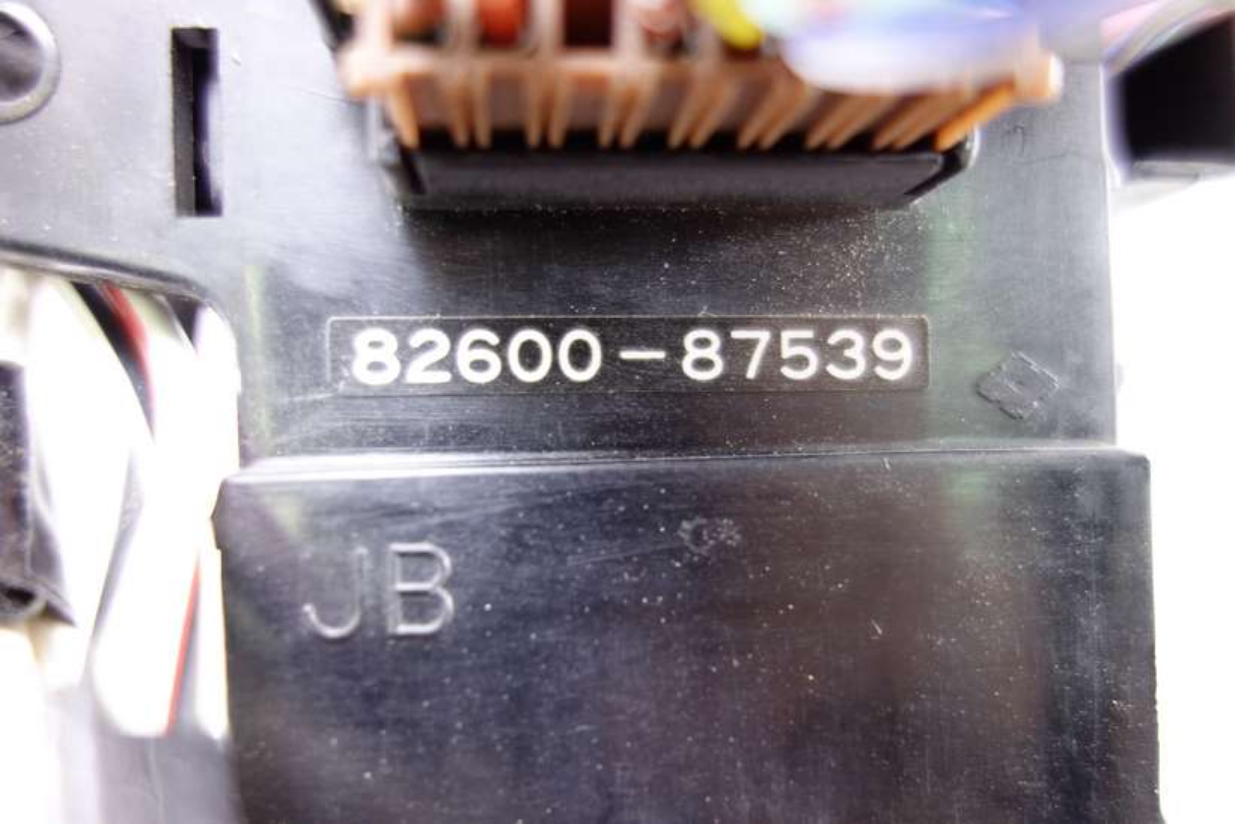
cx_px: 618
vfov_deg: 46.4
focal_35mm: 28
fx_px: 961
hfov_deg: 65.5
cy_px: 412
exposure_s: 1/30
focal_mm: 10.4
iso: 250
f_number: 1.8
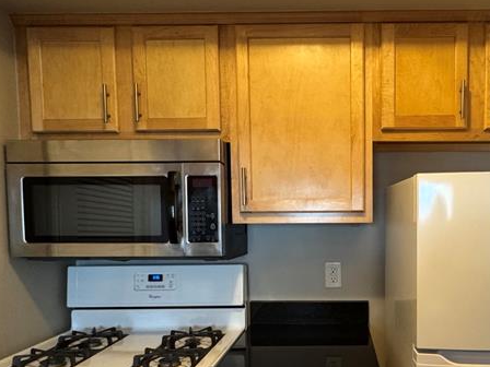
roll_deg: +0.0
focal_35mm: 32
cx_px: 340
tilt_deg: -6.0
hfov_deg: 55.2
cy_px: 248
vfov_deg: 43.5
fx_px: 453
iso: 500
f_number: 2.2
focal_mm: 2.22
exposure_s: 1/60
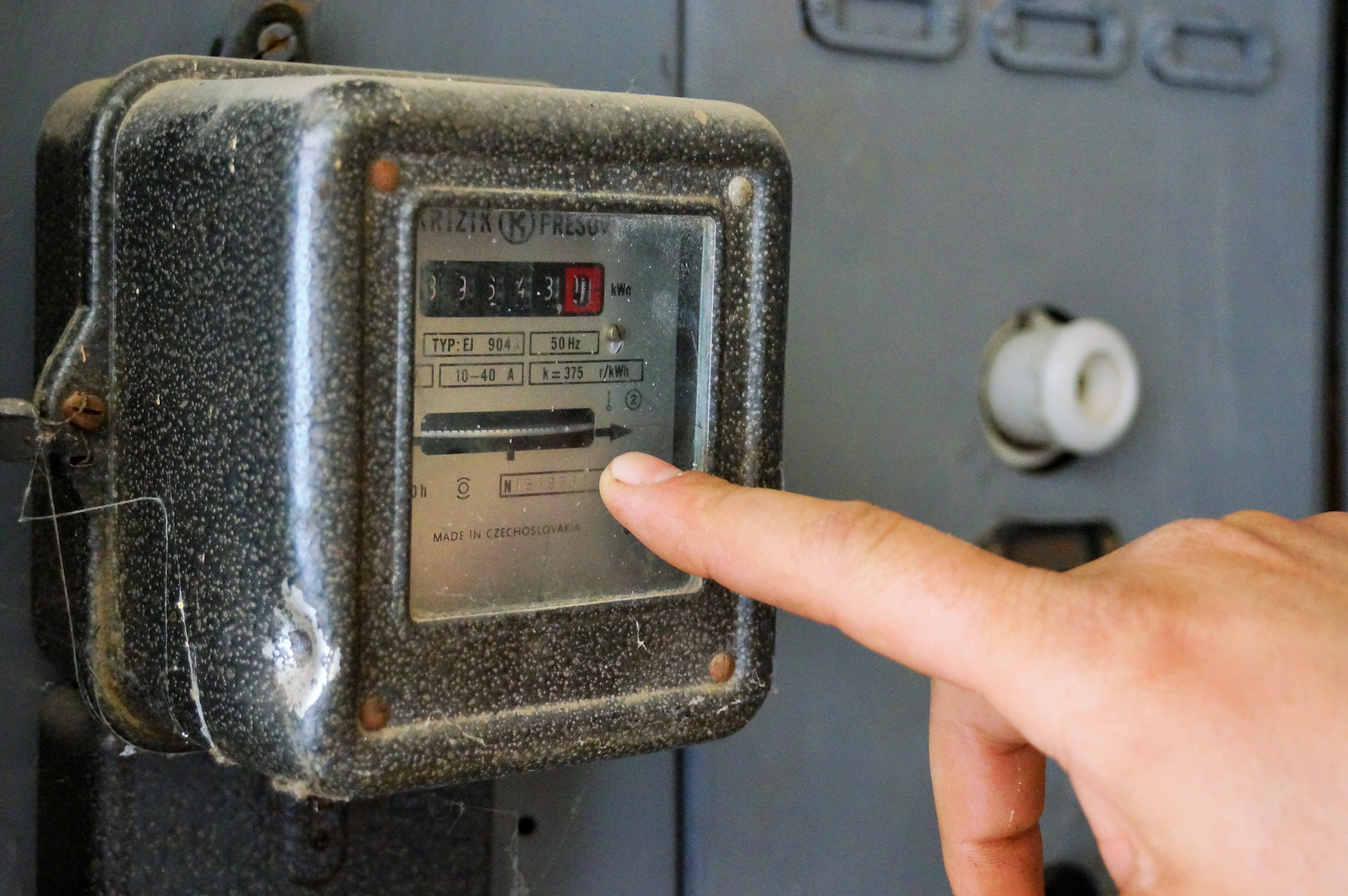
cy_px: 448
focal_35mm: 57
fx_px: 2132
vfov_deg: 23.7
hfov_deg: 35.1
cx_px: 674
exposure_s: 1/60
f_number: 5.6
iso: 3200
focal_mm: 38
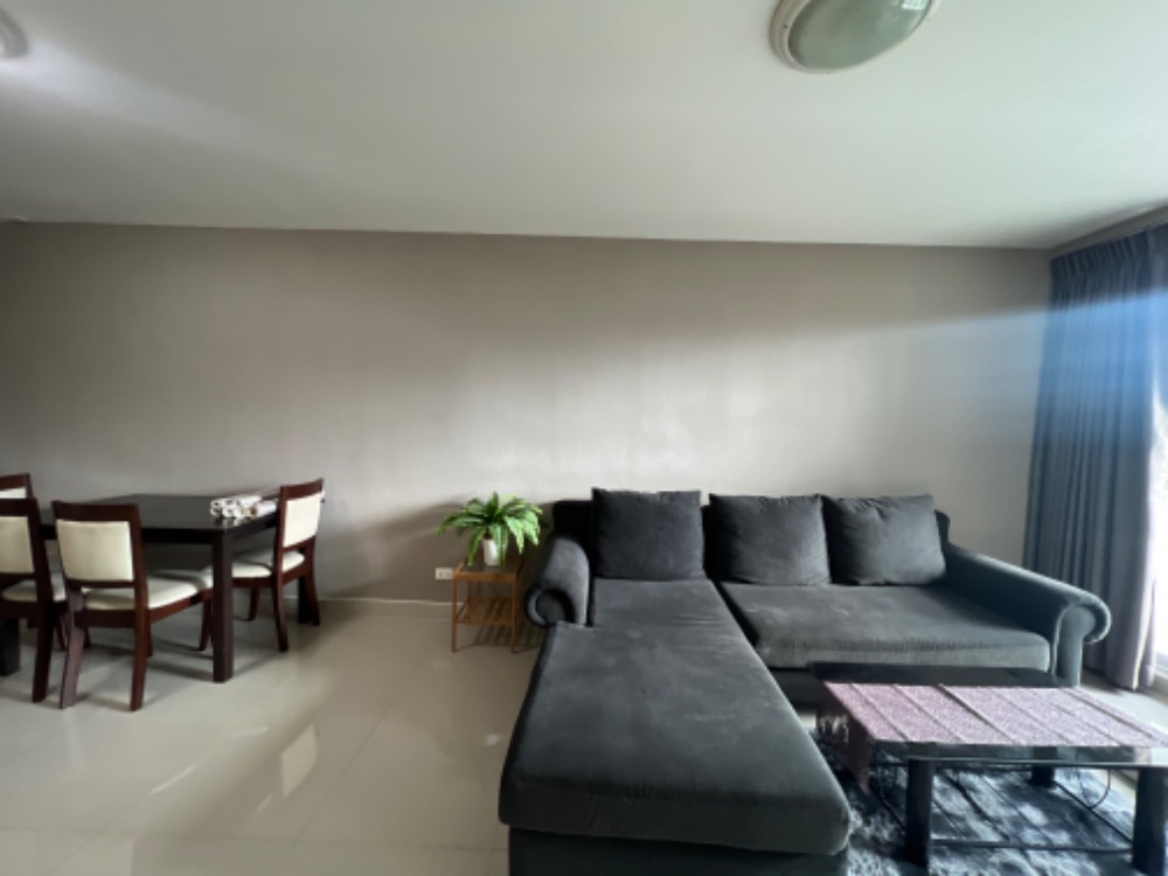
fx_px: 439
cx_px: 584
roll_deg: -1.9
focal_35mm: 13
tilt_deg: +0.1
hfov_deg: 106.2
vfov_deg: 89.9
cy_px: 438
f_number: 1.8
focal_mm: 1.57
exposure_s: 1/50
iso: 160
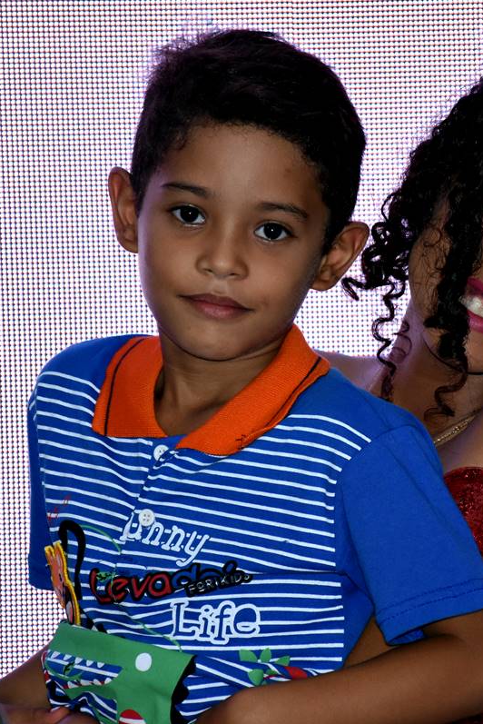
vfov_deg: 6.5
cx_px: 343
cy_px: 362
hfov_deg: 4.4
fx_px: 6353
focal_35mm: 316
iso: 1250
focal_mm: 140
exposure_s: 1/80
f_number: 5.6
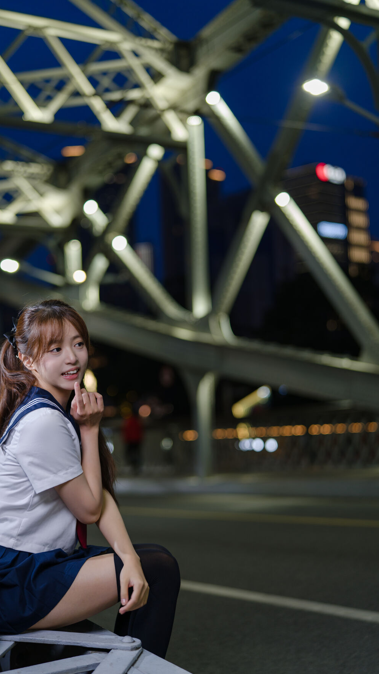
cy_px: 338
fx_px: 947
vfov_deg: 39.2
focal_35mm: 53
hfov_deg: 22.6
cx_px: 162
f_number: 1.6
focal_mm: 50
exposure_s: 1/125
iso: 200
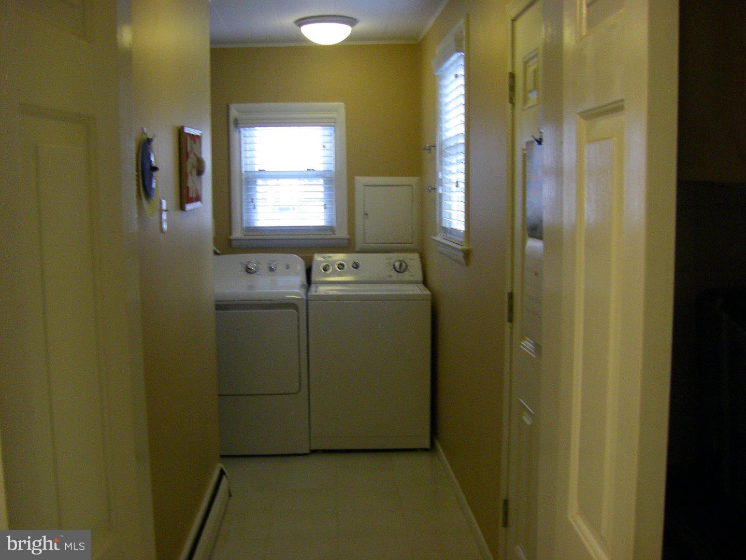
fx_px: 819
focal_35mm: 38
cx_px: 373
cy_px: 280
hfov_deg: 49.0
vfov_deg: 37.7
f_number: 3.5
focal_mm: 6.3
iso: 250
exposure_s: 1/50
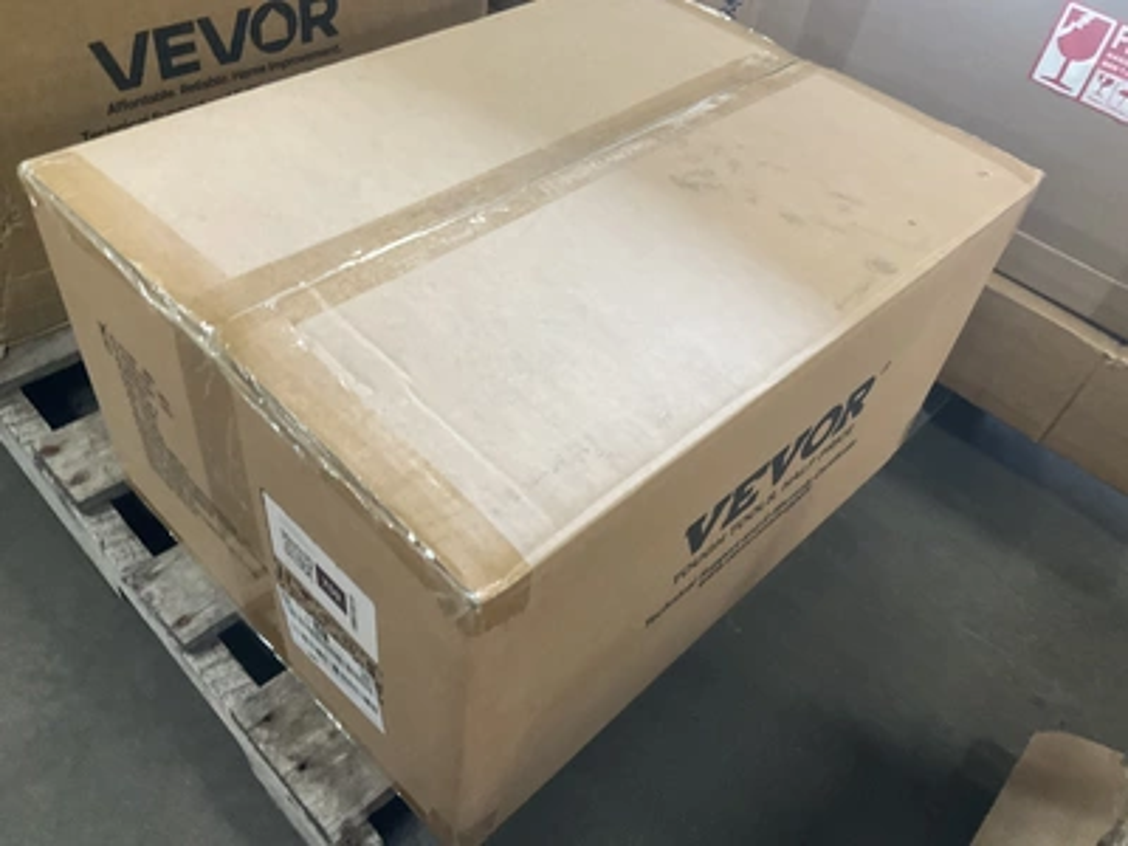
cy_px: 423
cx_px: 564
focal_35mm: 29
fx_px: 945
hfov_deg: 61.7
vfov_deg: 48.2
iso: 160
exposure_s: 1/60
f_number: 1.8
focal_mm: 3
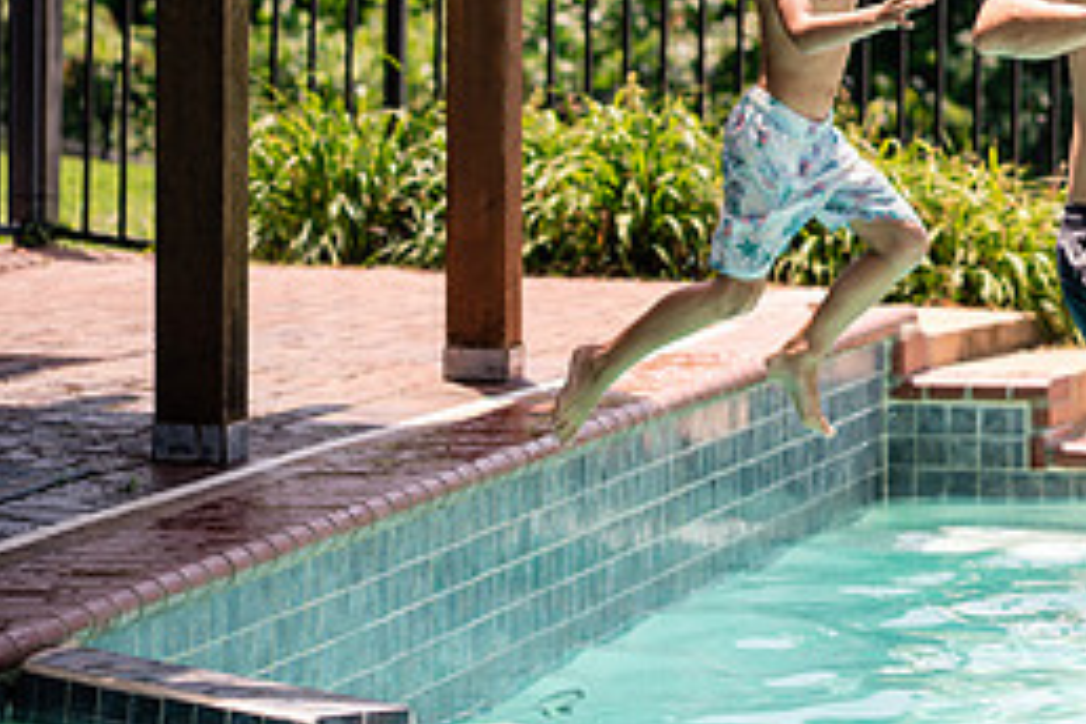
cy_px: 263
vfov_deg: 7.2
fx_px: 5761
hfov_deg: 10.6
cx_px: 1216
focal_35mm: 191
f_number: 3.5
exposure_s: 1/1000
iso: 200
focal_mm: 85
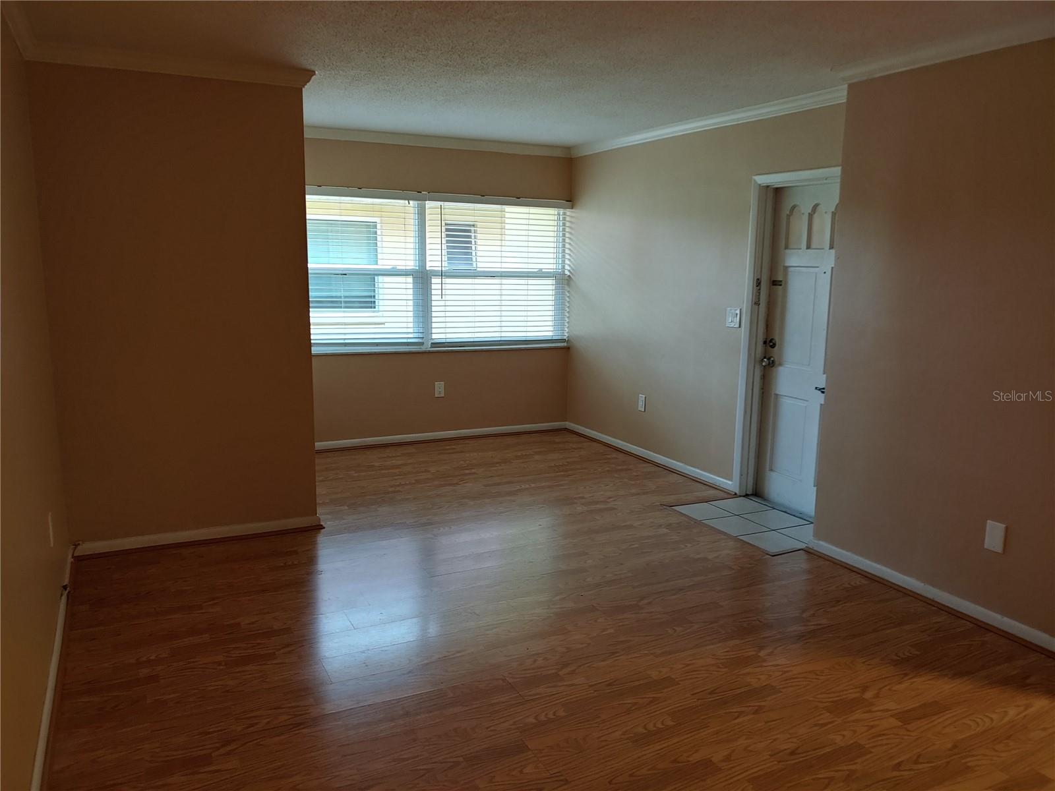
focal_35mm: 25
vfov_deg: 54.9
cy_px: 396
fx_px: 762
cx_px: 528
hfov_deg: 69.4
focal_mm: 4.23
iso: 150
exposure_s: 1/60
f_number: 1.5
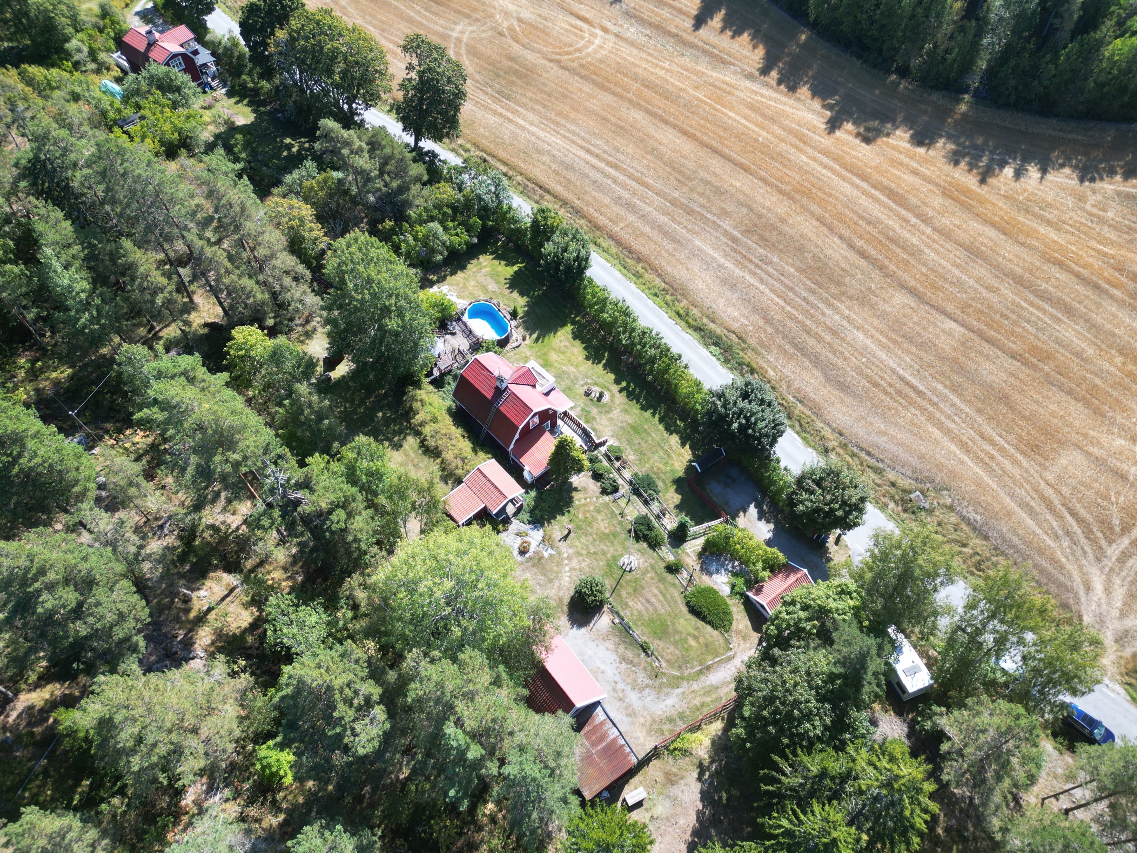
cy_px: 419
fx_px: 821
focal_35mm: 25
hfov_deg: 69.4
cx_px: 571
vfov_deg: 54.9
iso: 120
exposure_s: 1/800
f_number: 1.7
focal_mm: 6.72
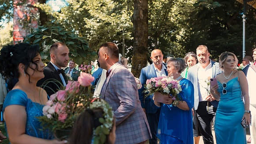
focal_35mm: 57
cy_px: 64
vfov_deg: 21.0
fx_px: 387
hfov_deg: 36.5
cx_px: 105
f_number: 3.5
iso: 500
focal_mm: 46
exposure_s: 1/500
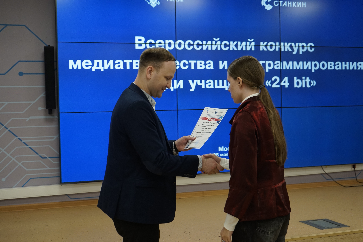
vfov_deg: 27.5
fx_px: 494
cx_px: 182
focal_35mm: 49
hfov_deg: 40.3
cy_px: 121
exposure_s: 1/160
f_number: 4.5
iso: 1000
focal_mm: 49
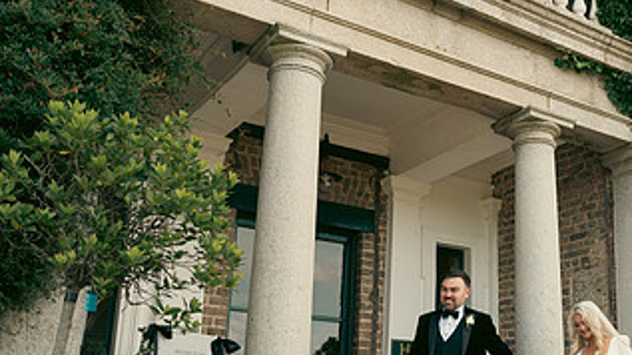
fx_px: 771
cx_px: 496
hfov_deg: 42.8
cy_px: 220
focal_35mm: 46
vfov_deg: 25.9
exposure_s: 1/320
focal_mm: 24
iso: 125
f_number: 3.5
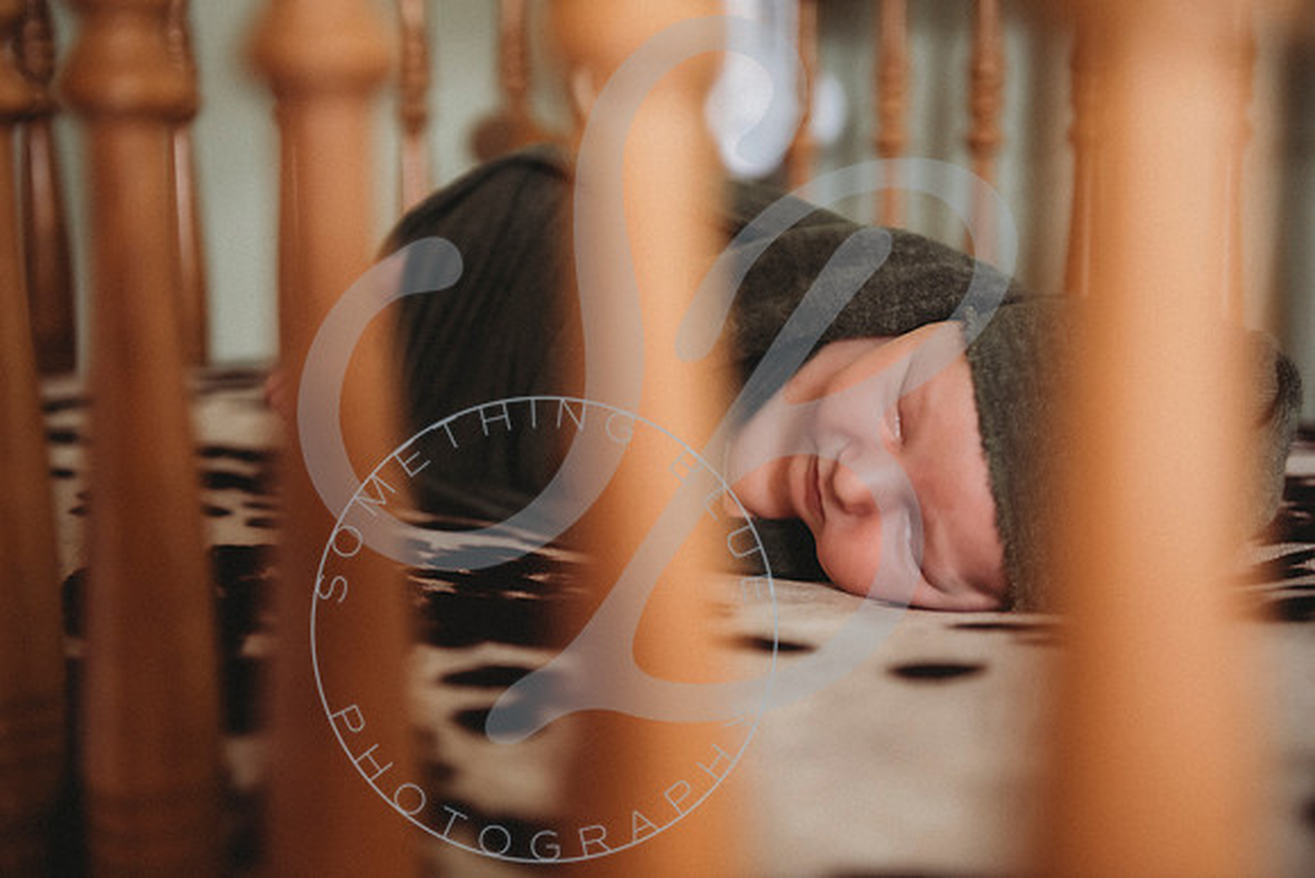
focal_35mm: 50
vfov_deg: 27.0
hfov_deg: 39.6
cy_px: 439
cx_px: 658
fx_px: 1827
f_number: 2.8
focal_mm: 50
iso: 1600
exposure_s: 1/125
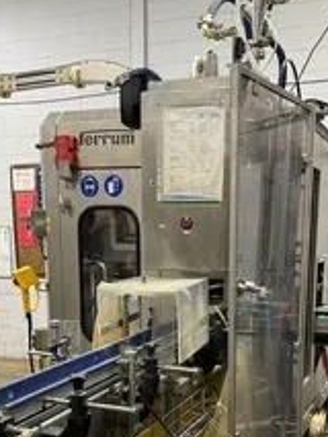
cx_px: 199
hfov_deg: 32.1
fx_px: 568
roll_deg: +0.6
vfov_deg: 40.7
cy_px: 332
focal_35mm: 45
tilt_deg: -7.7
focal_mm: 6.76
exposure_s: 1/60
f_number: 1.78
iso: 200
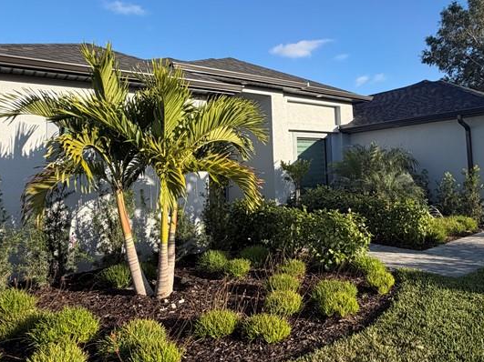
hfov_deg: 64.1
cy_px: 146
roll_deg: +2.4
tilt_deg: +4.2
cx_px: 312
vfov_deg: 51.0
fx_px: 377
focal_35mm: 27
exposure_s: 1/751
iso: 40
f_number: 2.2
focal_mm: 2.22
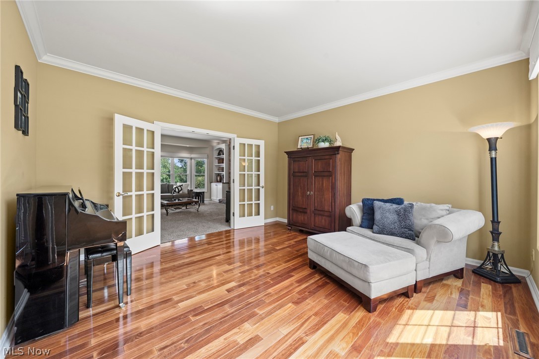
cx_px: 270
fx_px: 195
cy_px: 180
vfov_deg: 85.4
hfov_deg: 108.4
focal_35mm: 13
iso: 250
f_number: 8
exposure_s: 1/10
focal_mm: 13
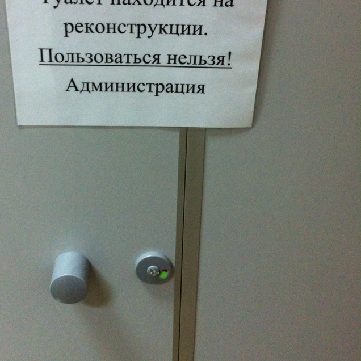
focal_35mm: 52
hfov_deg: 32.6
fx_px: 614
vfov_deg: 32.6
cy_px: 132
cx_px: 137
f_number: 2.8
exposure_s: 1/17
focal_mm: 3.85
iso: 320
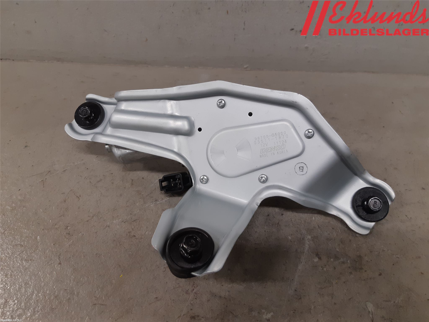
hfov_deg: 67.3
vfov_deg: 53.1
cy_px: 161
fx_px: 322
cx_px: 214
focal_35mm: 26
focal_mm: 3.93
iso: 80
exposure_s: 1/50
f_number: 1.7
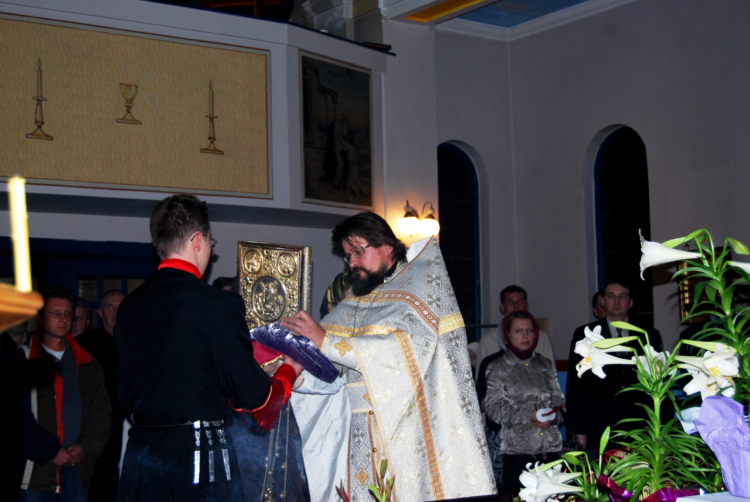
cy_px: 251
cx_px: 375
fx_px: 1189
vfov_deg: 23.8
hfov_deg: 35.0
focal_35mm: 57
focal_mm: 38
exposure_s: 1/60
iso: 220
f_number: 5
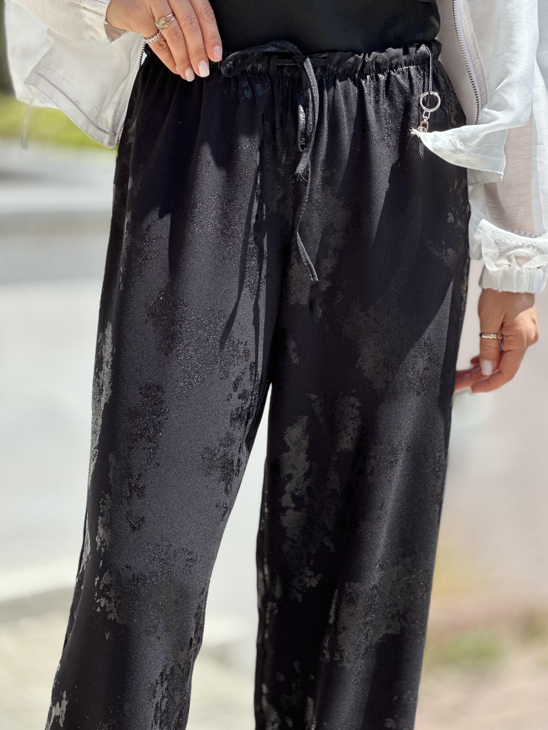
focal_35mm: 82
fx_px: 1731
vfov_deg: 23.8
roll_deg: -2.5
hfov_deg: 18.0
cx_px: 269
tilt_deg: -10.4
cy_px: 347
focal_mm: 9
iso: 32
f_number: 2.8
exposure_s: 1/336
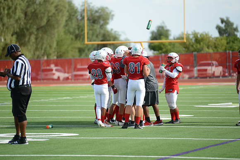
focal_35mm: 200
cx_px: 120
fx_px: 1334
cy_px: 80
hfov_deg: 10.3
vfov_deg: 6.9
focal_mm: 200
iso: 500
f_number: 2.8
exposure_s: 1/4000
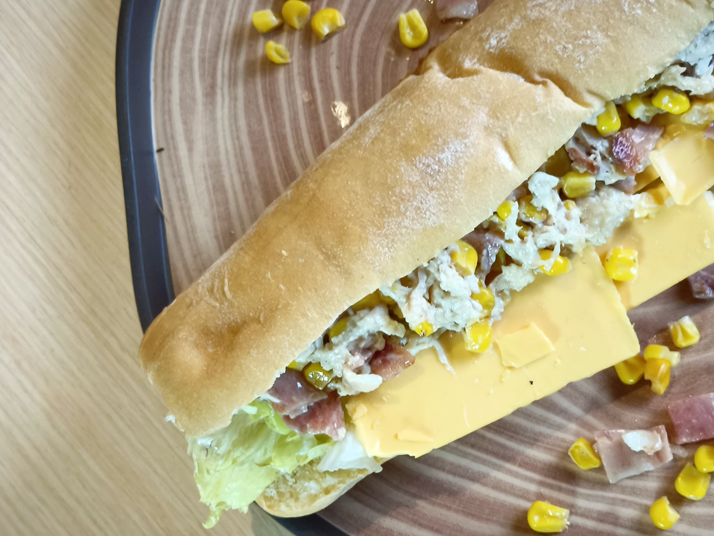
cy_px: 306
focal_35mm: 98
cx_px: 386
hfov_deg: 20.0
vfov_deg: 15.1
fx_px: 2022
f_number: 1.25
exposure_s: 1/60
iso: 640
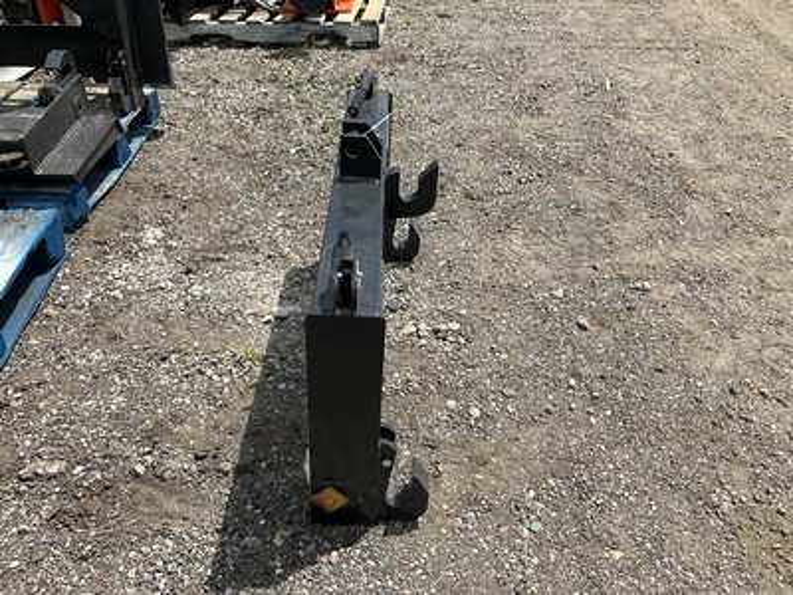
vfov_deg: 48.2
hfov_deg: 61.7
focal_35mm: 29
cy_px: 298
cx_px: 396
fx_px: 664
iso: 25
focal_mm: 3
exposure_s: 1/2058
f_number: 1.8
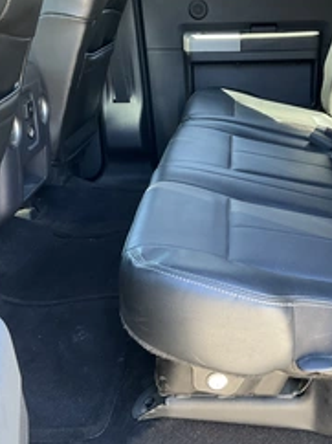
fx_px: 615
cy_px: 224
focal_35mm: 48
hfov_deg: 30.0
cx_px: 222
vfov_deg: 39.7
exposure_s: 1/60
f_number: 1.8
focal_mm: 3
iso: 80
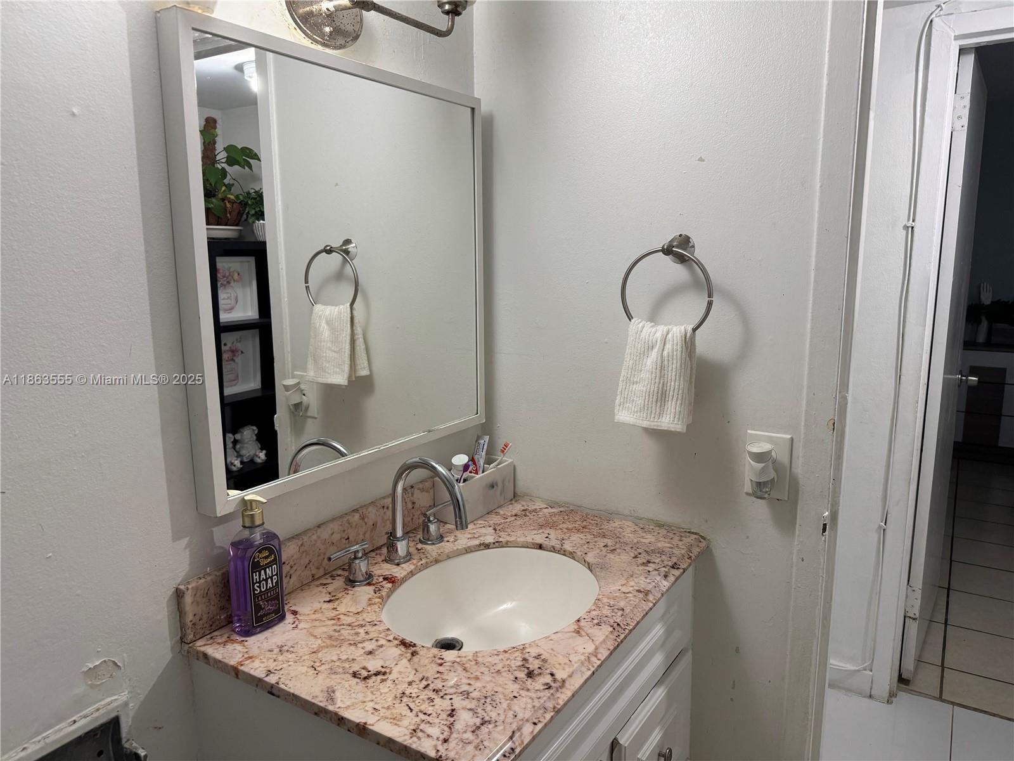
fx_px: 703
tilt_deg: -10.1
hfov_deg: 71.6
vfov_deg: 56.8
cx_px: 507
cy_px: 380
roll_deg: +0.9
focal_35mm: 24
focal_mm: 6.76
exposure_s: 1/121
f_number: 1.78
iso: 200
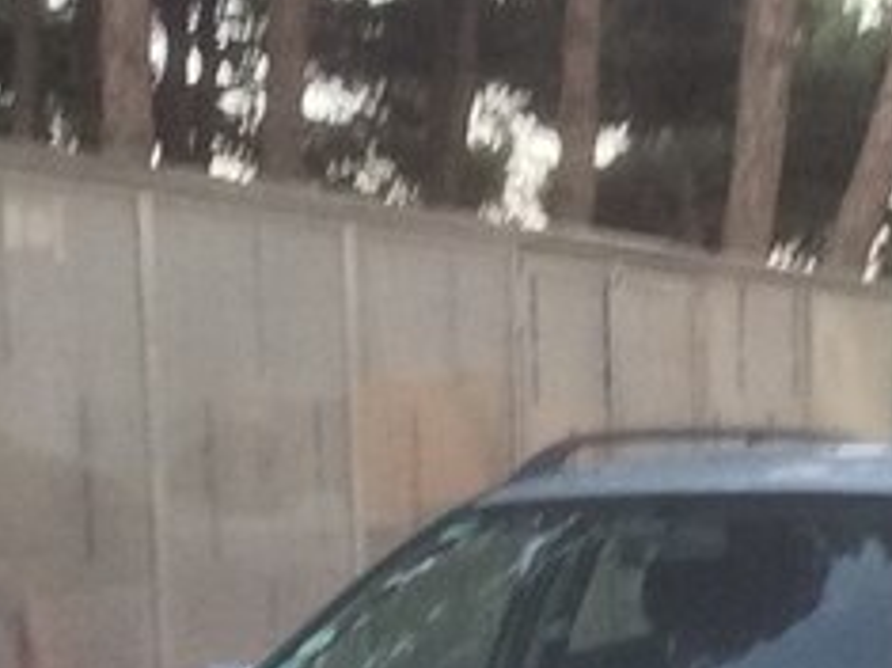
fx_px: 2241
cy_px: 780
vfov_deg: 16.3
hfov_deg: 22.4
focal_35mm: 87
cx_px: 577
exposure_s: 1/33
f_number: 2.4
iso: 160
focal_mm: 2.15
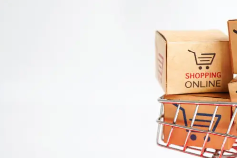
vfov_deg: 15.2
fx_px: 586
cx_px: 200
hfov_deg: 22.5
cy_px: 132
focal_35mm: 89
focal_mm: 50
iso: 100
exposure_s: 1/100
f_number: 5
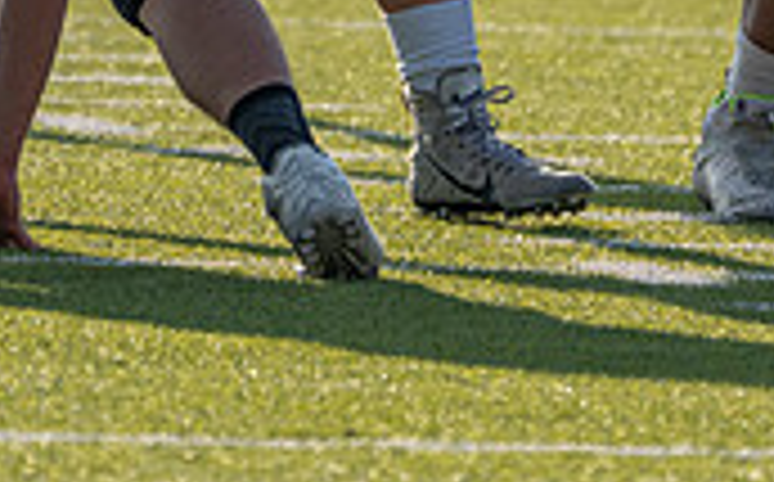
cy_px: -300
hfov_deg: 1.5
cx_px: 288
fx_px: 29030
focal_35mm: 1378
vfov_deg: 0.9
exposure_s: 1/1250
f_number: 5.6
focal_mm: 400
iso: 400
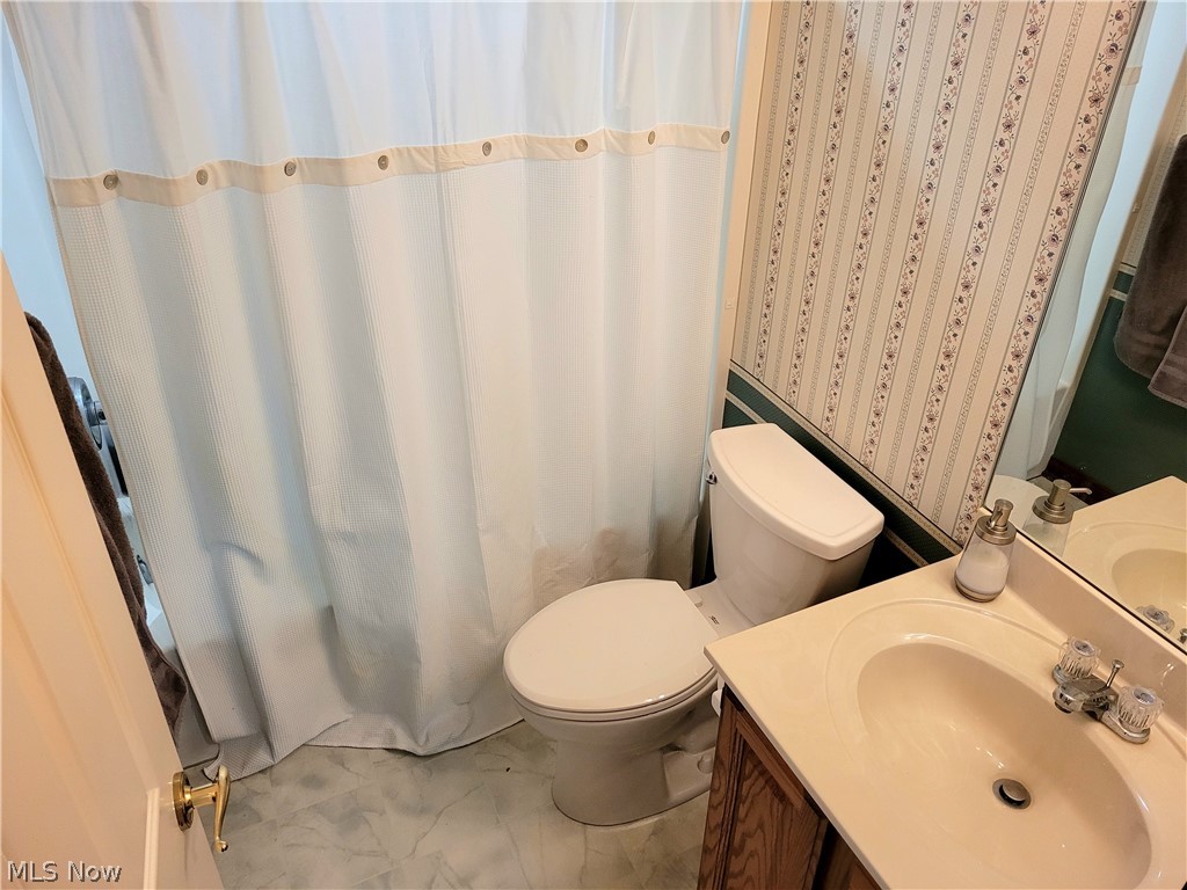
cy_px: 445
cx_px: 594
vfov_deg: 53.1
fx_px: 892
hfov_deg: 67.3
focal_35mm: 26
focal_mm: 5.4
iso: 320
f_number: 1.8
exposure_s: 1/120
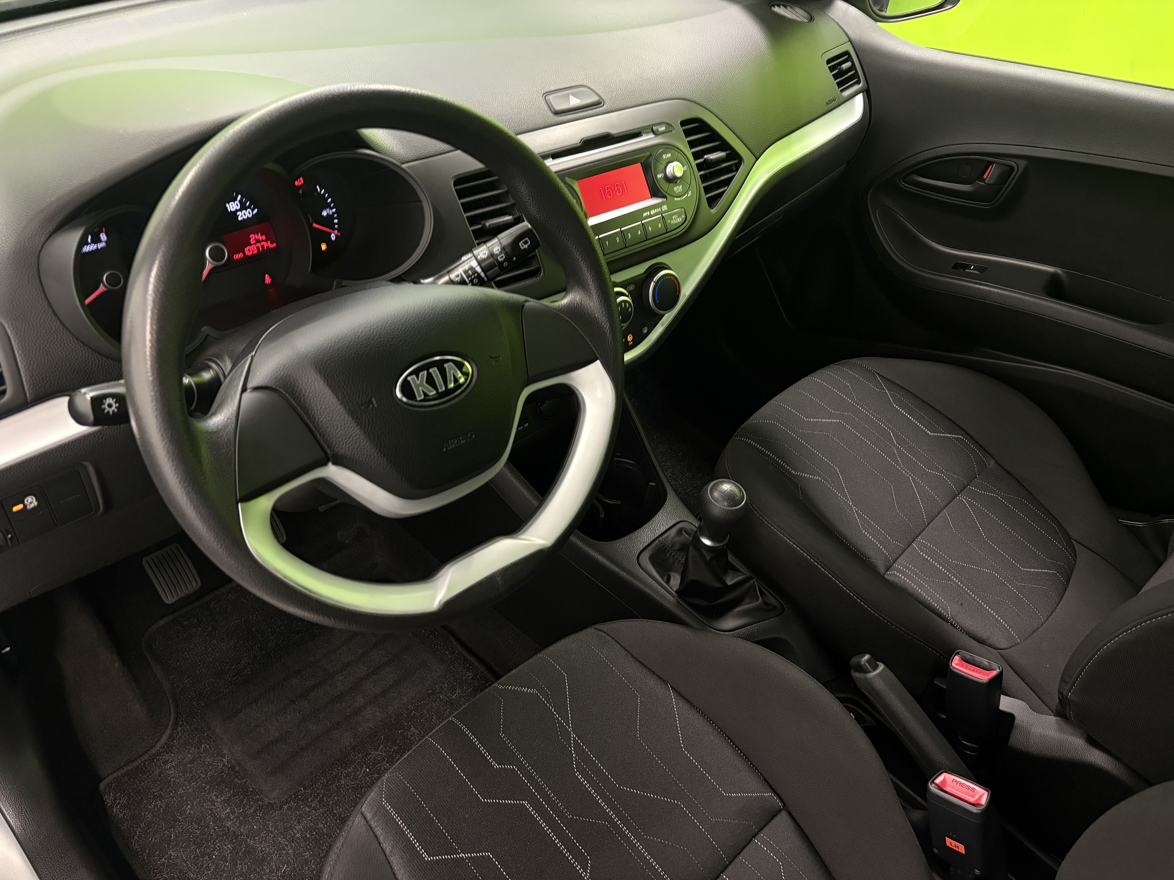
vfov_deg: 53.1
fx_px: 882
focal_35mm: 26
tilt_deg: -39.1
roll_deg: -5.6
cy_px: 440
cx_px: 587
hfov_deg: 67.3
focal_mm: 5.96
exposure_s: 1/50
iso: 320
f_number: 1.6
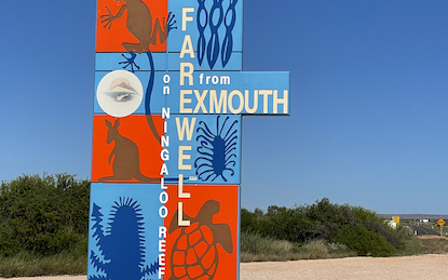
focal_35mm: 85
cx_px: 217
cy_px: 108
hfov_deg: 24.4
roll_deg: -1.7
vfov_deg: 15.3
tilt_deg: +9.2
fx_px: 1037
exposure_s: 1/3425
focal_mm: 6
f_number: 2
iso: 25
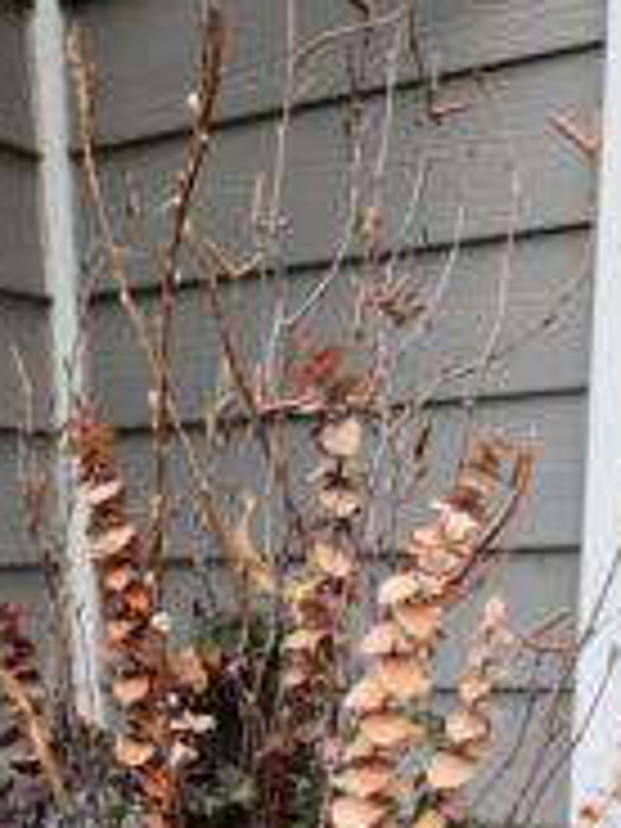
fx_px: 1435
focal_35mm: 60
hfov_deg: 24.3
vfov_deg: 28.0
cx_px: 202
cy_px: 999
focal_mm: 5.4
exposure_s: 1/180
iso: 100
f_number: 1.8
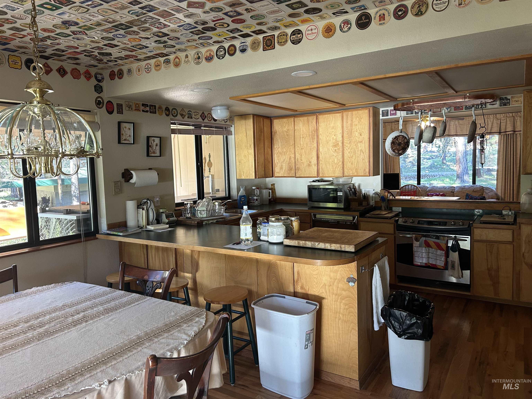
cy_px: 200
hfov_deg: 67.3
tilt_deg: -5.2
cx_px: 266
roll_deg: +1.7
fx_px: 400
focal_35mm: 26
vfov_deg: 53.1
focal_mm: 5.7
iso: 125
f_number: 1.5
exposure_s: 1/91
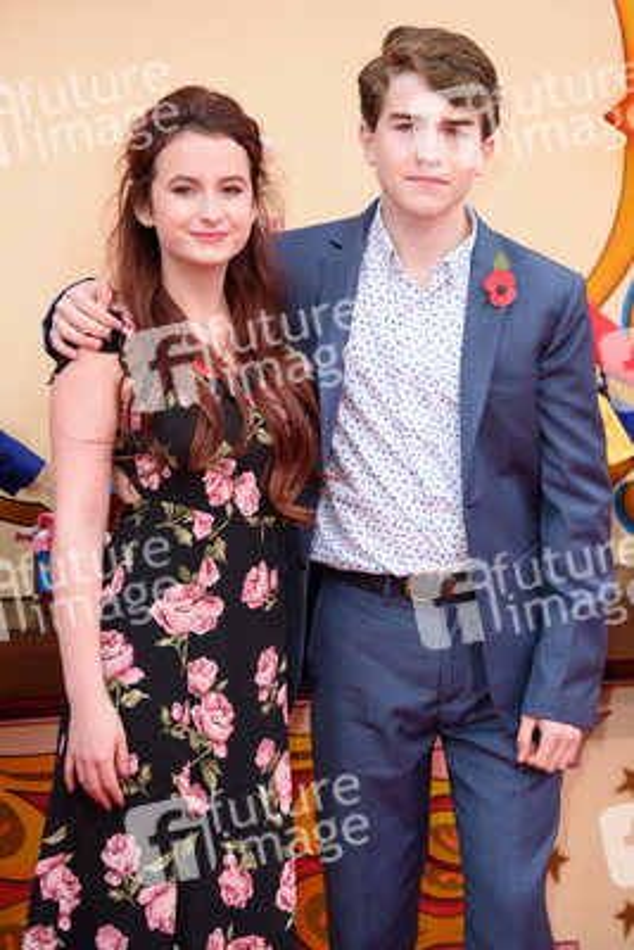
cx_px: 317
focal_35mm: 175
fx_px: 4619
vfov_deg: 11.7
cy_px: 475
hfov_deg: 7.9
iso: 400
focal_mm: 175
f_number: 5.6
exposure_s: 1/250
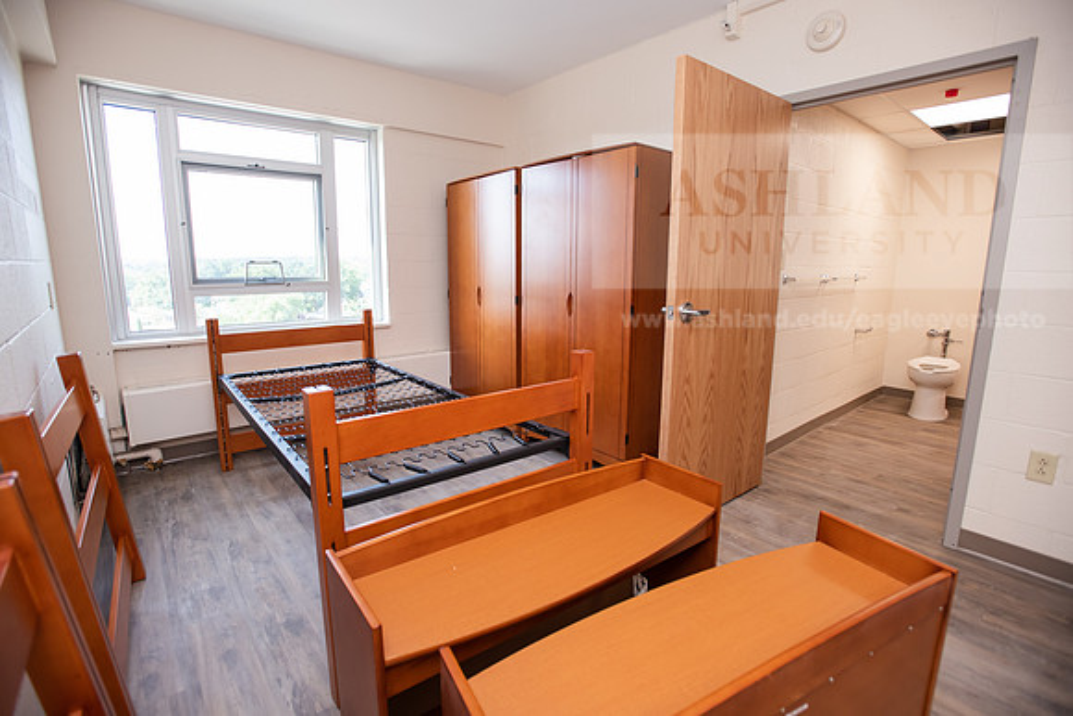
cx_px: 536
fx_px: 507
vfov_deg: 70.5
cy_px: 358
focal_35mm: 17
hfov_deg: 93.3
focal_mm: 17
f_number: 4
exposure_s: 1/160
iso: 500
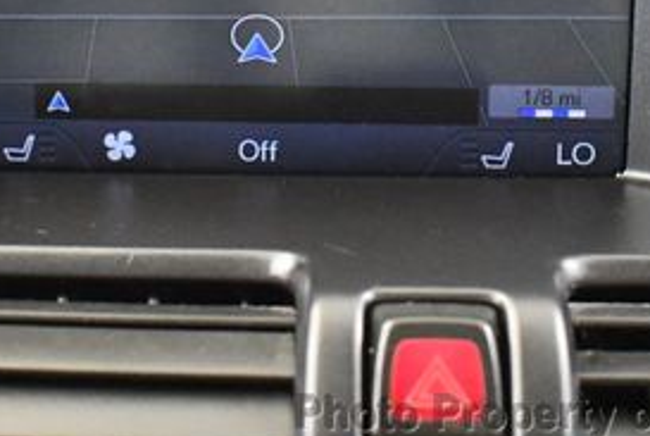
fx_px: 1863
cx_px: 267
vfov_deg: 13.1
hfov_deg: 19.8
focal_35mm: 103
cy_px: -50
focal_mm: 22
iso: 7200
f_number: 3.8
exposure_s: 1/60
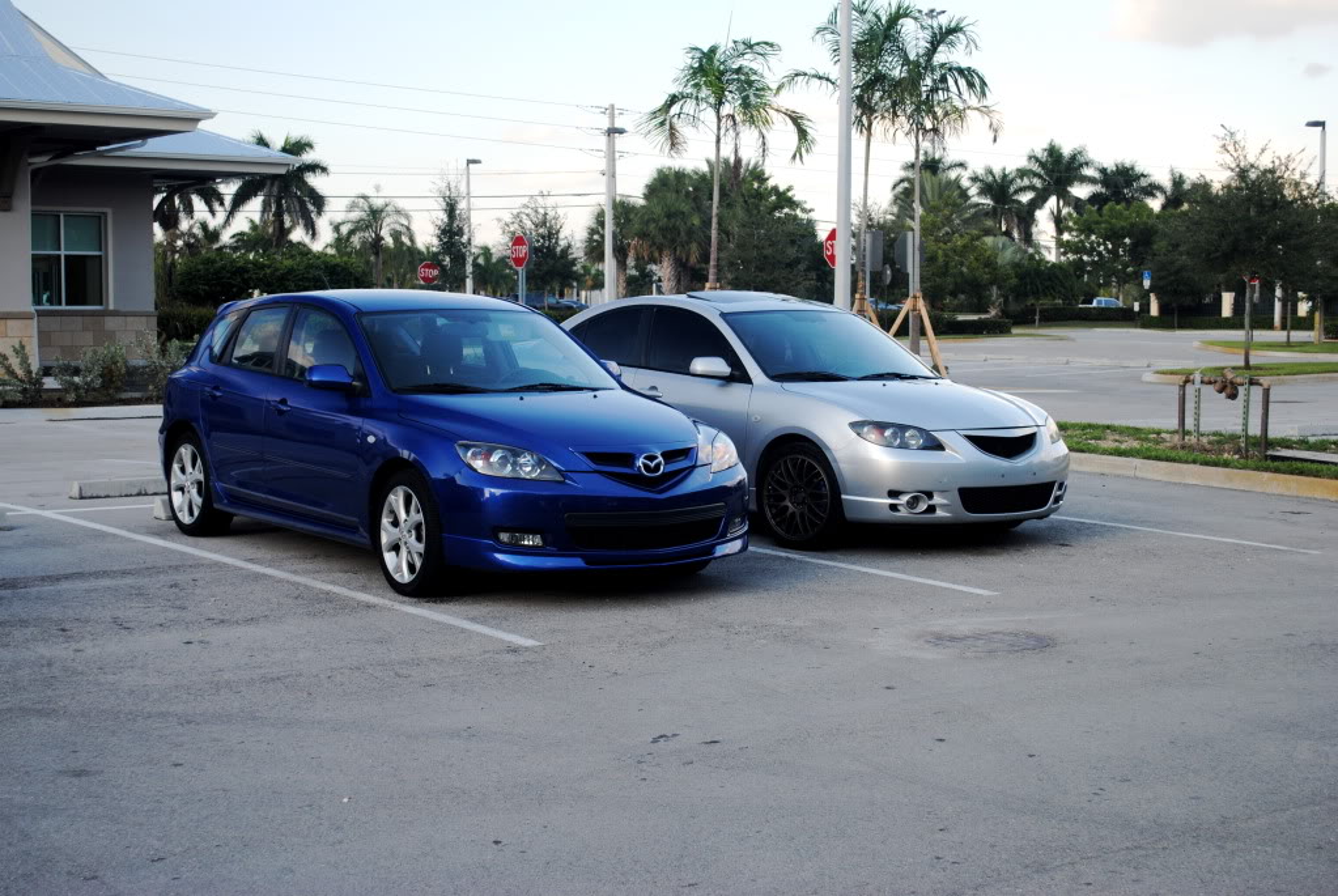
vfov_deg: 25.1
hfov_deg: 36.8
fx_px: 2010
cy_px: 448
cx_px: 669
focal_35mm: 54
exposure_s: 1/125
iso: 180
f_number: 5.6
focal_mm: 36
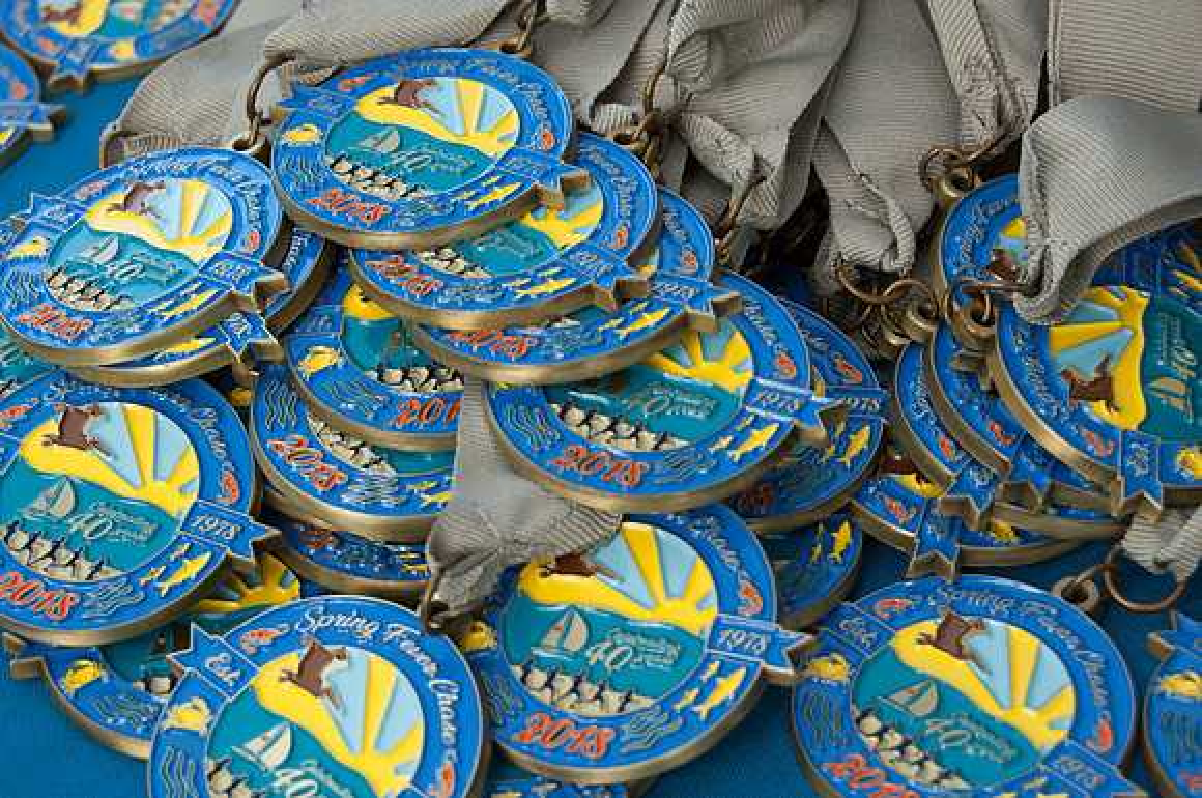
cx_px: 601
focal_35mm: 82
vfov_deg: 16.5
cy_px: 399
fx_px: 2751
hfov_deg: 24.6
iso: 250
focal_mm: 55
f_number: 7.1
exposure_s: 1/125
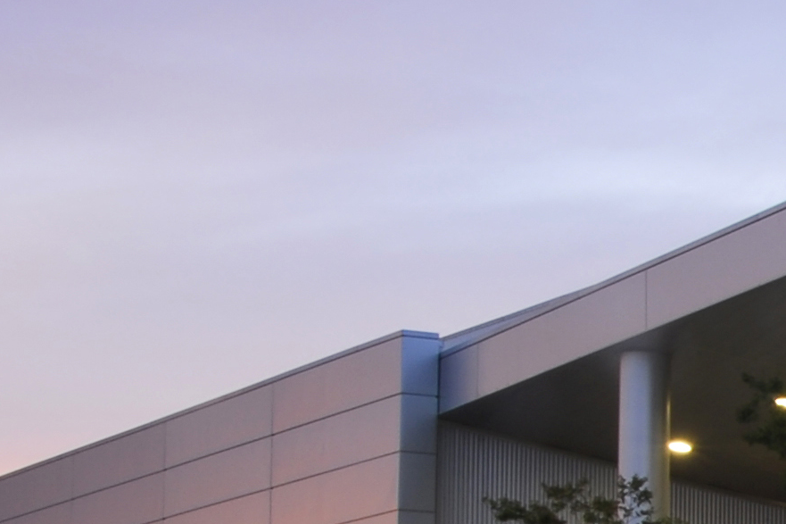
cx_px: 1152
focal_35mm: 145
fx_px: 3165
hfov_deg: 13.4
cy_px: 640
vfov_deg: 9.3
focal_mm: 22
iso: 100
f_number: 25
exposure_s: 3
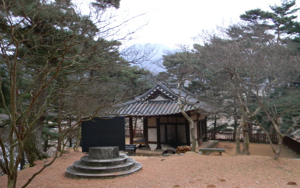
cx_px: 149
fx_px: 319
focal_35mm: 39
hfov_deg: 50.4
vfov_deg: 32.7
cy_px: 105
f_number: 3.7
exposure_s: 1/7.9
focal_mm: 6.4
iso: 171
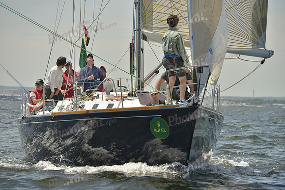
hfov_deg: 10.3
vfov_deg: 6.9
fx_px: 1584
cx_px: 142
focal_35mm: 200
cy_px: 95
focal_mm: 200
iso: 280
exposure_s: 1/1600
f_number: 8
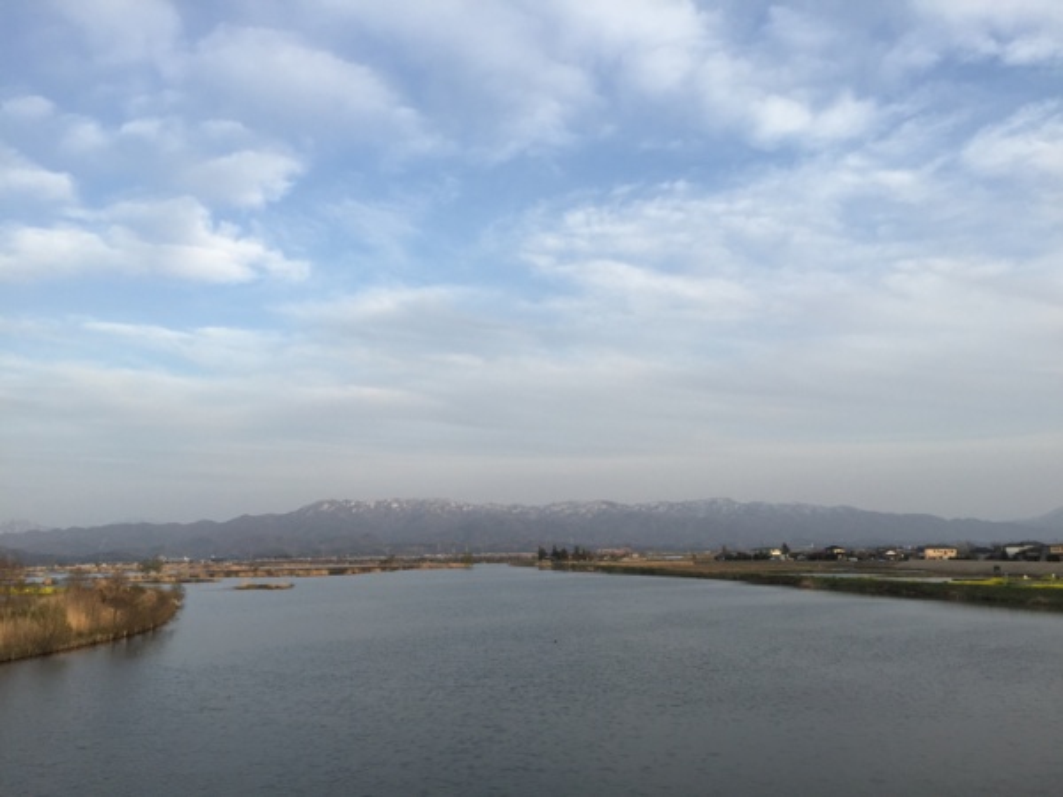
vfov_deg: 48.2
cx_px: 532
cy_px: 398
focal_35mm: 29
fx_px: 891
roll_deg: +0.7
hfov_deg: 61.7
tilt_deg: +7.8
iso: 32
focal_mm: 4.15
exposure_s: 1/557
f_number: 2.2
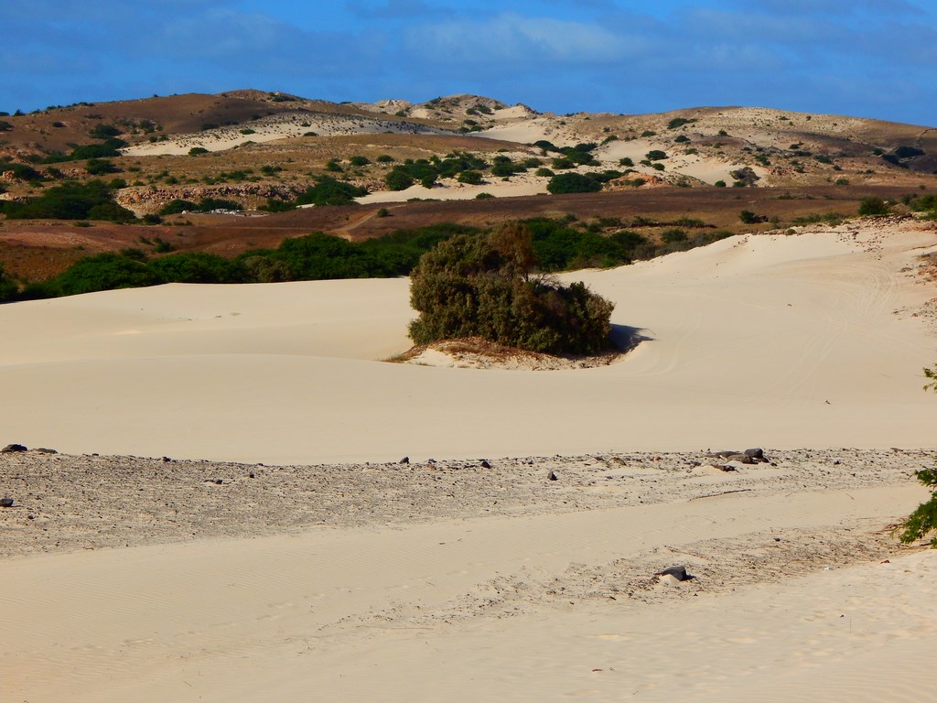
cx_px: 468
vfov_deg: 17.4
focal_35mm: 85
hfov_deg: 23.0
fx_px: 2301
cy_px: 352
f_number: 8.6
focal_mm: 15.3
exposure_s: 1/500
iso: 125
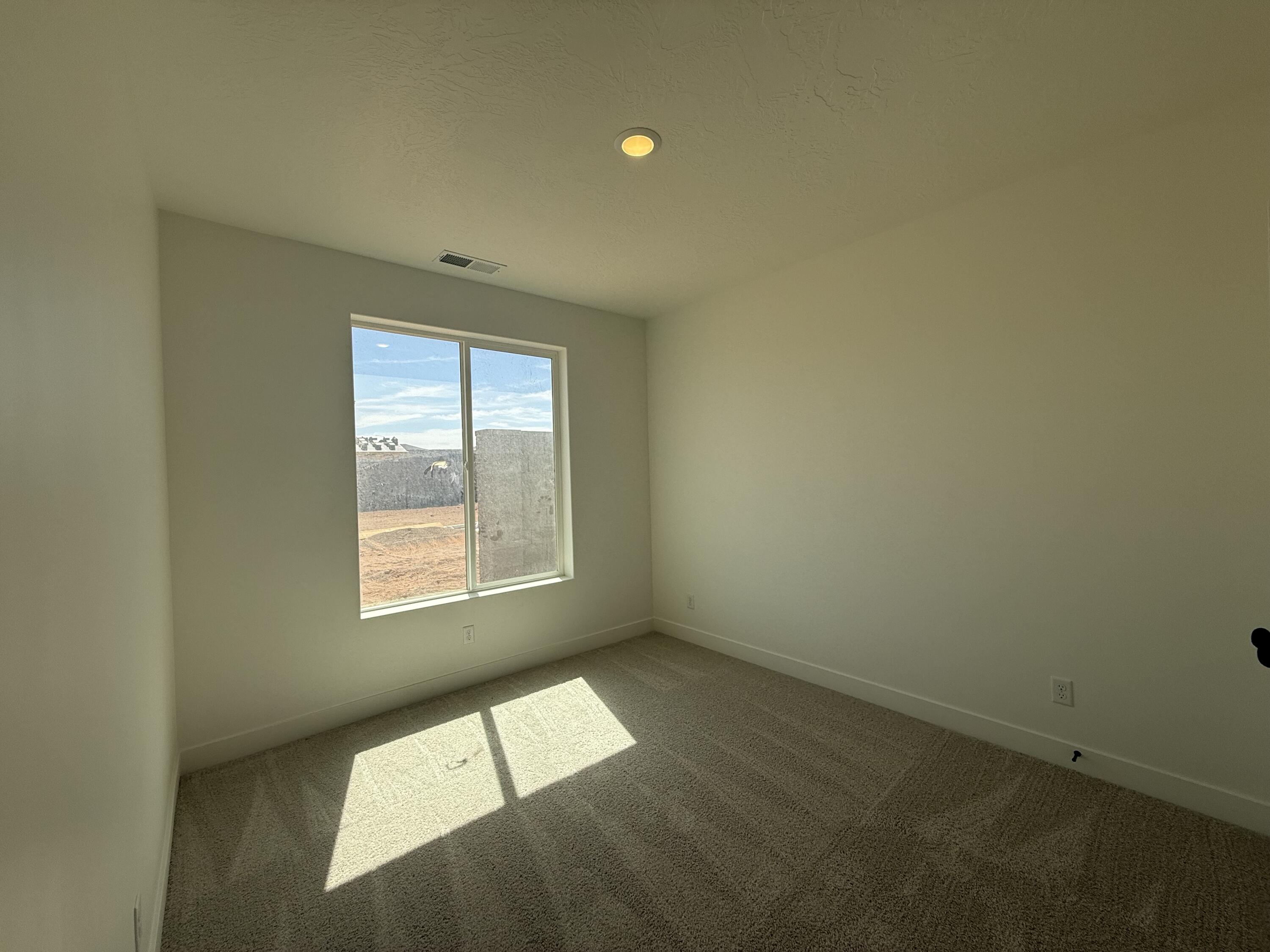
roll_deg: +1.6
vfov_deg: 85.7
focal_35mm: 14
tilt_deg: +0.2
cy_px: 476
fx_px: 514
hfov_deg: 102.1
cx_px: 635
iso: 50
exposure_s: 1/1017
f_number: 2.2
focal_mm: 2.22
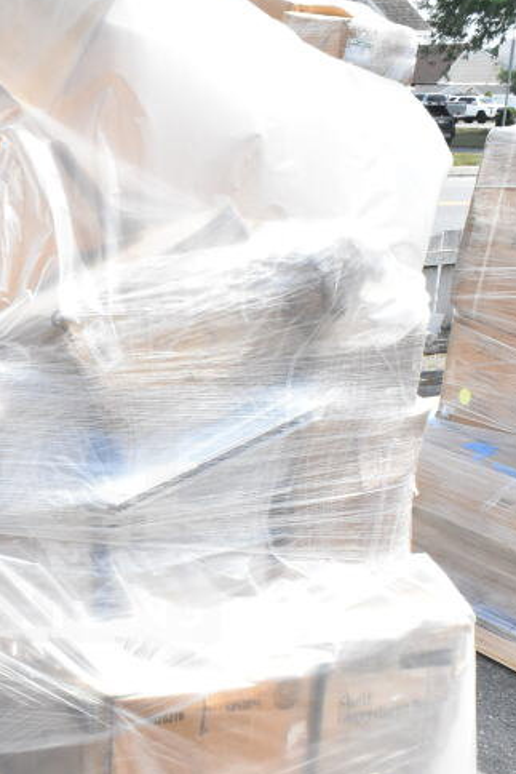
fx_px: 1096
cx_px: 40
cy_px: 515
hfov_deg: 25.6
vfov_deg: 38.4
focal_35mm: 51
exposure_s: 1/640
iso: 1600
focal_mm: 18
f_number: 13
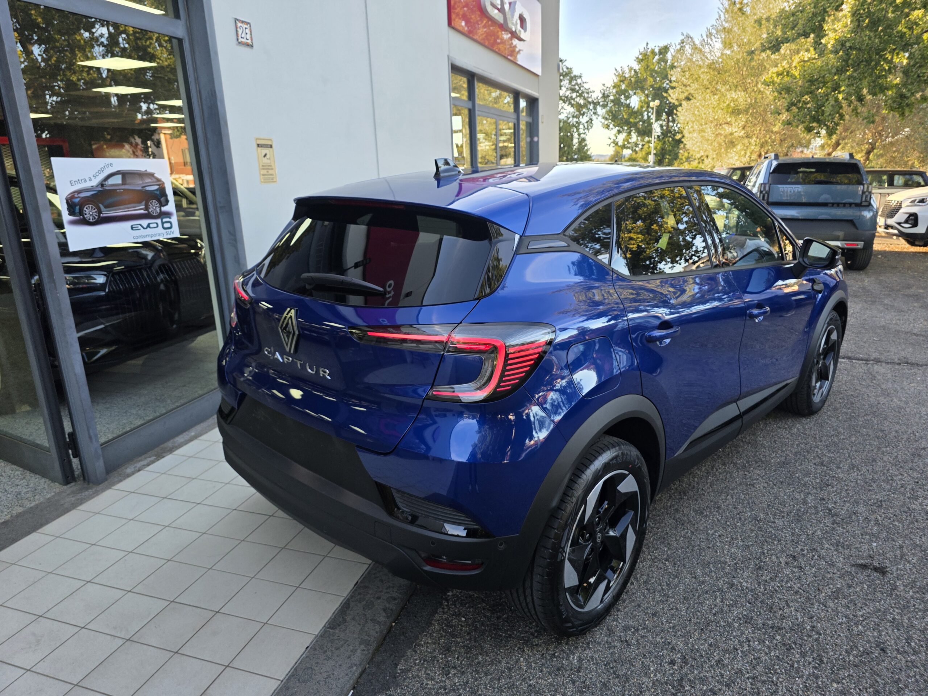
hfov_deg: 73.9
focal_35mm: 23
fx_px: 617
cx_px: 464
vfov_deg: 58.9
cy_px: 348
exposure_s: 1/180
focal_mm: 6.3
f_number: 1.7
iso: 40
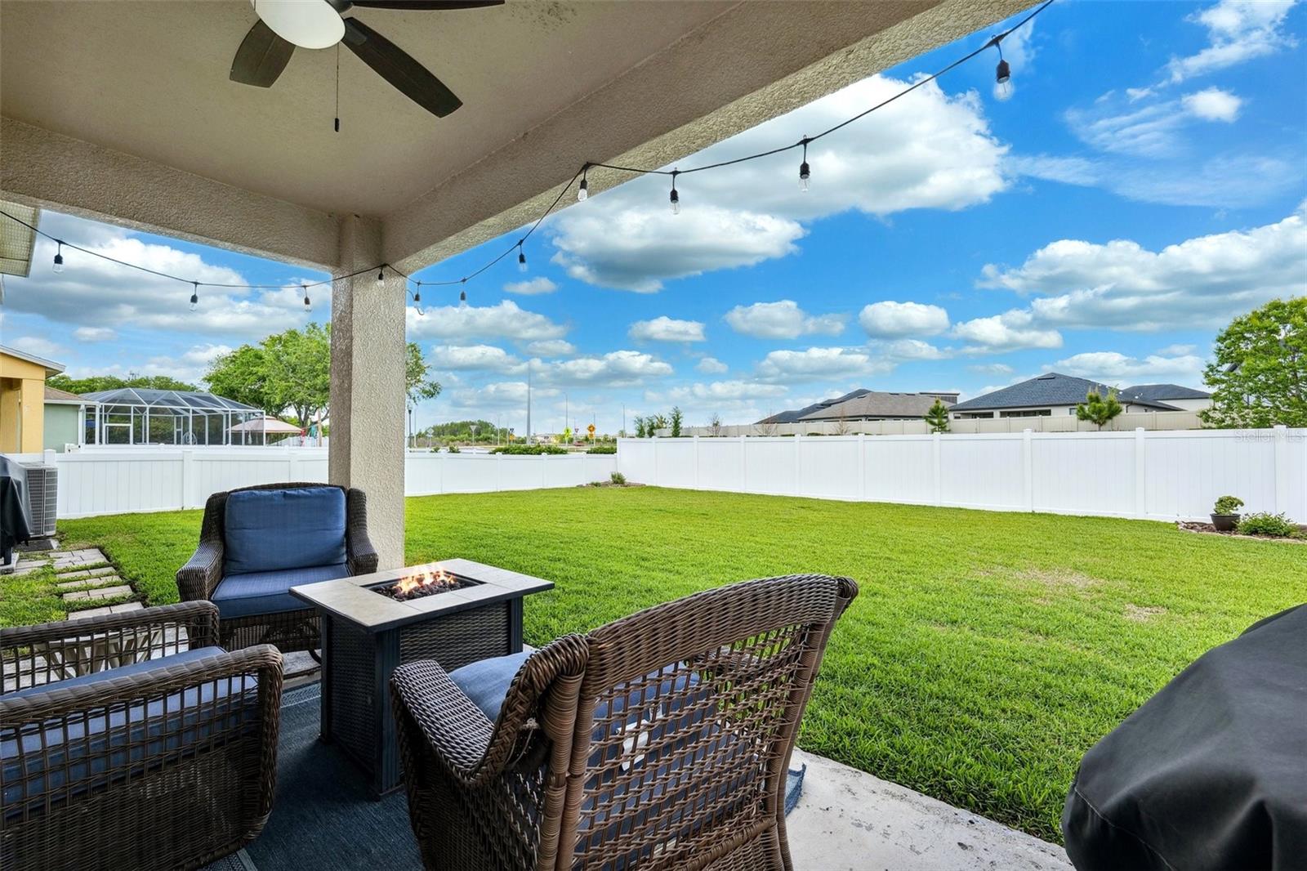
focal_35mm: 14
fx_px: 508
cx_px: 654
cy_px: 436
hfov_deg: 104.3
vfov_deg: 81.2
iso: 400
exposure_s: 1/320
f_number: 8
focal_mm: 14
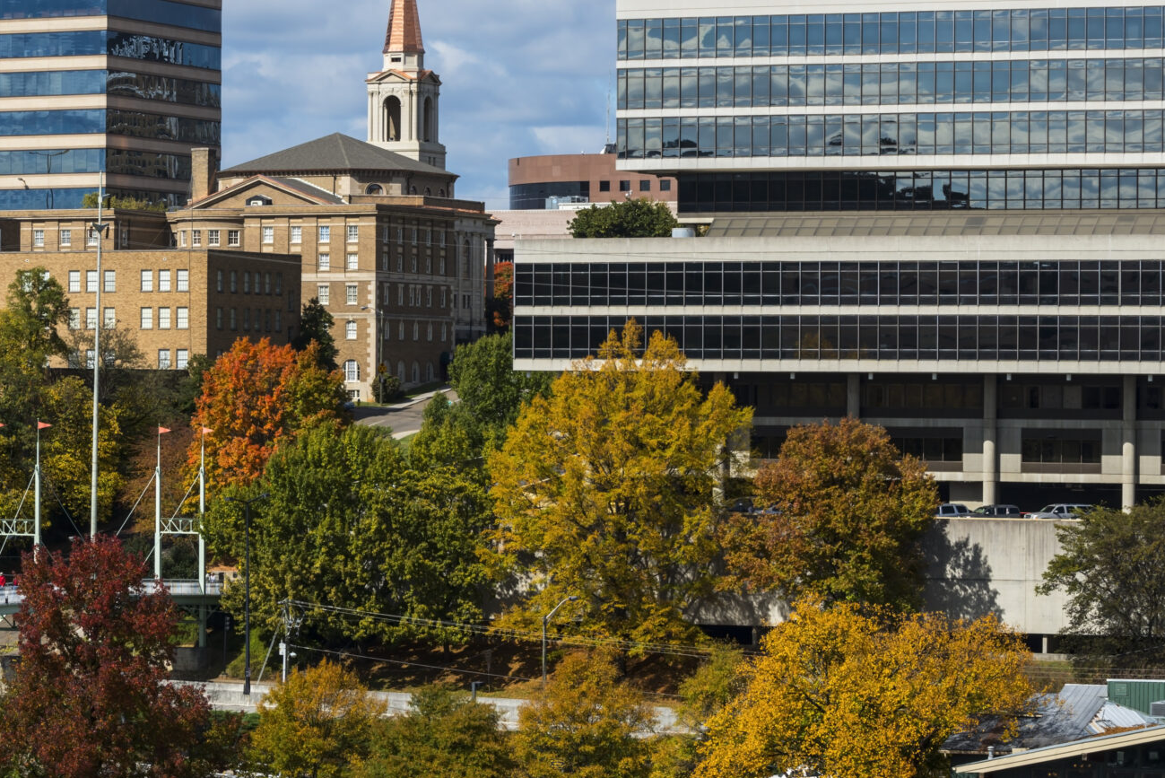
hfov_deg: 14.8
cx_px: 372
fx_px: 4467
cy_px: 594
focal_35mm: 138
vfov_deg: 9.9
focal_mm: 70
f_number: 10
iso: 200
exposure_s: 1/400
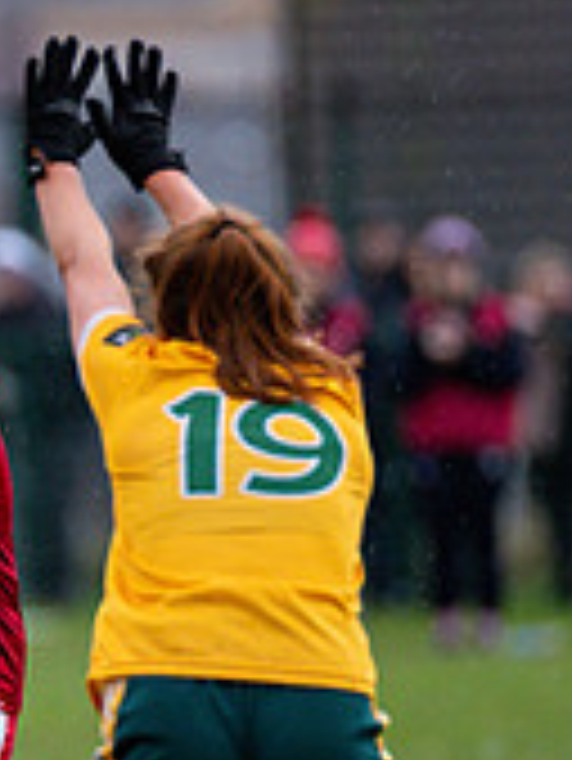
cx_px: -302
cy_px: 614
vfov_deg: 2.0
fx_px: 21806
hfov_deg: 1.5
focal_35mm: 991
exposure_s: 1/640
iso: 2800
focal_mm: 300
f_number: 2.8
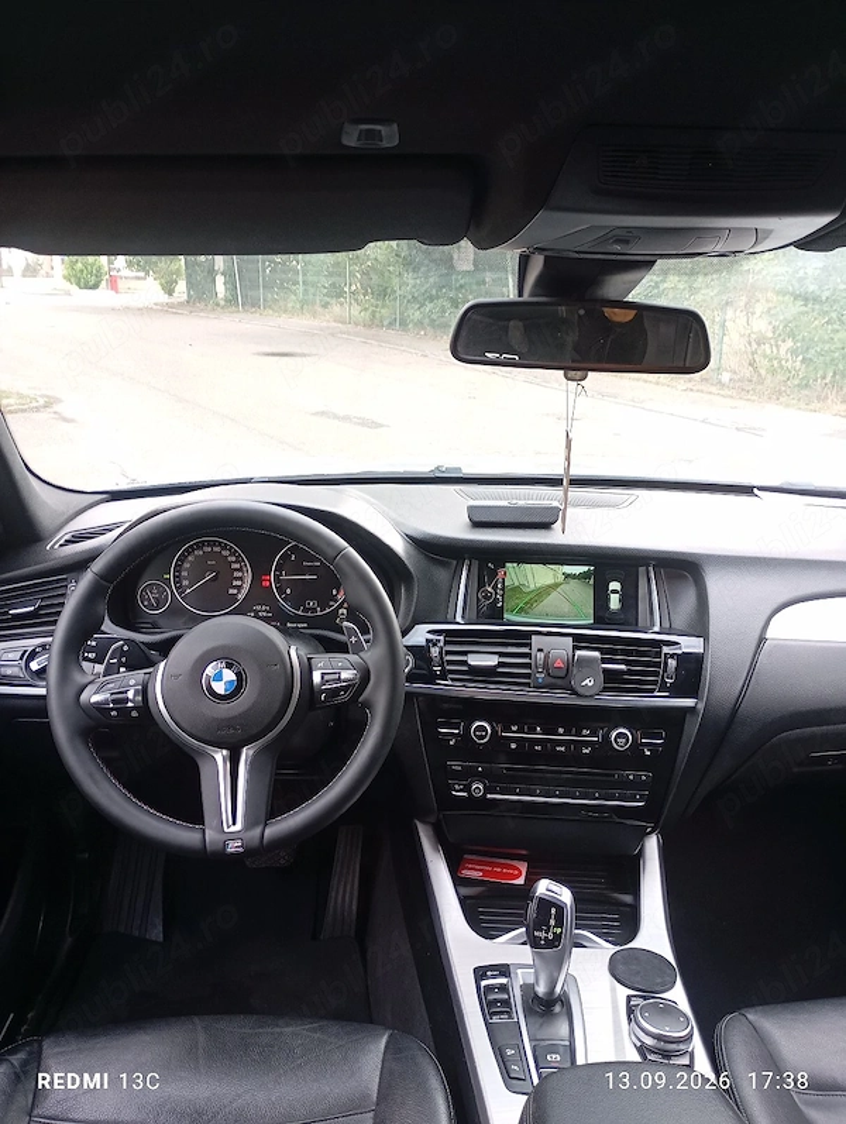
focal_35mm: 28
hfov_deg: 49.9
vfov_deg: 63.4
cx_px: 423
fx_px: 910
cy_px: 562
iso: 413
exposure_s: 1/50
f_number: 1.8
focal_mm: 4.27
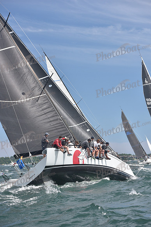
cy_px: 114
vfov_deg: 21.5
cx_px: 76
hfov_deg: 14.4
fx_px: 597
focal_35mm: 95
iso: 320
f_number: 5
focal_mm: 95
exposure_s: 1/800
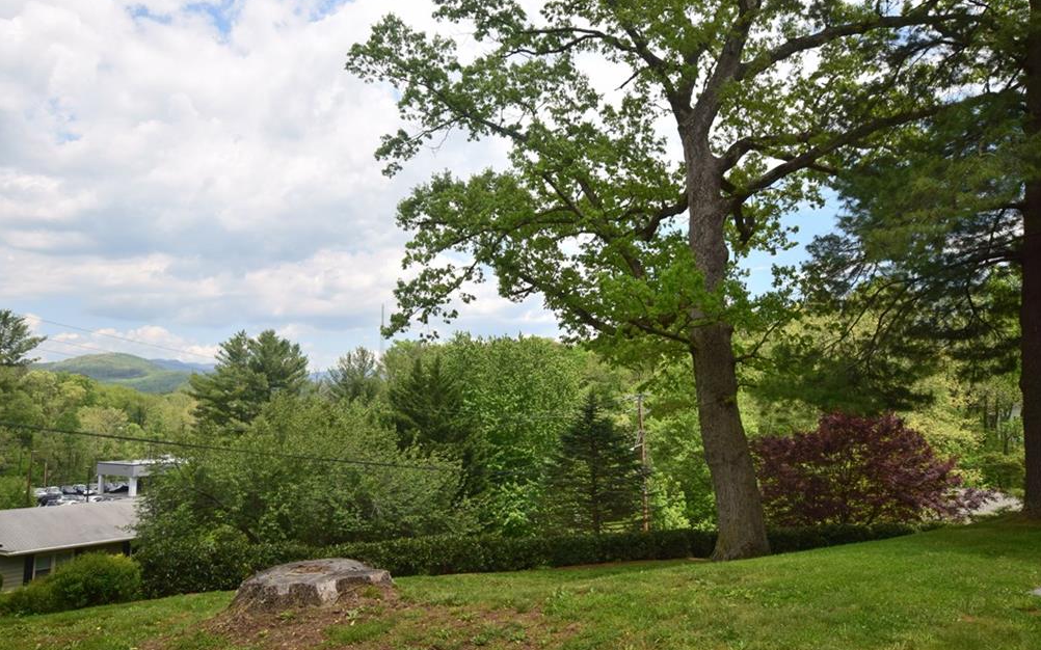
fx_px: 709
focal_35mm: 25
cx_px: 513
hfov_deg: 72.5
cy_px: 330
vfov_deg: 49.3
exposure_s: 1/400
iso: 400
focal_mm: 16
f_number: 11
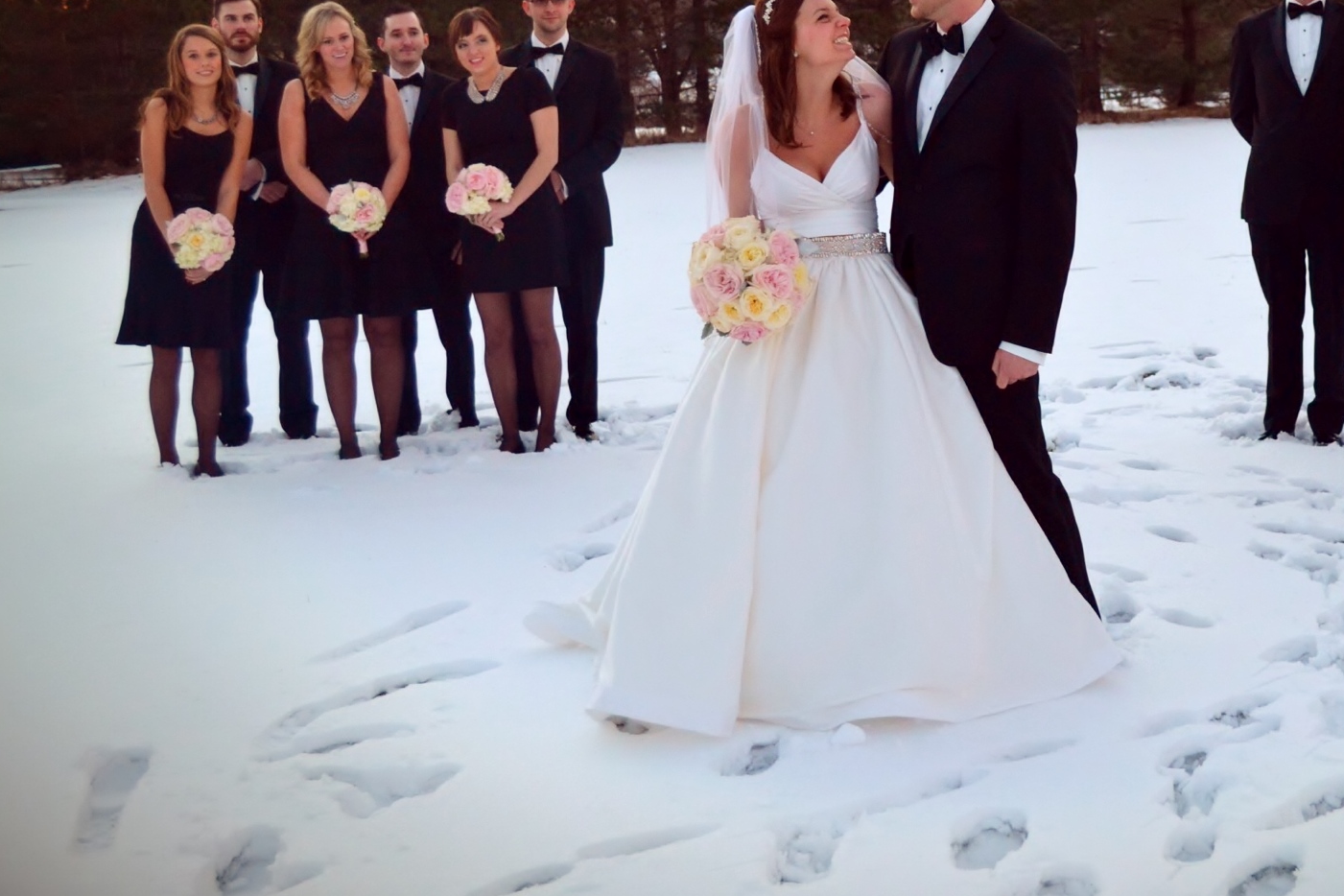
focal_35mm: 57
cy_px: 286
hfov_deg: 34.4
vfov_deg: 23.7
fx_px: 2128
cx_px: 979
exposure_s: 1/60
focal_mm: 26
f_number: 4.2
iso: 1100
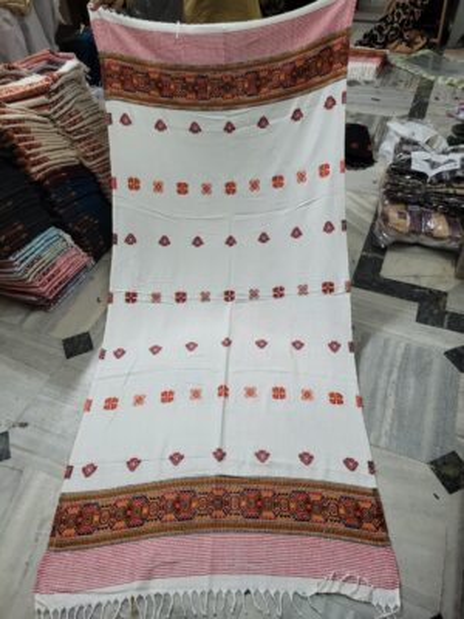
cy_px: 310
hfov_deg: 53.1
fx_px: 465
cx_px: 232
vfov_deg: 67.3
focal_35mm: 26
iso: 320
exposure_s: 1/50
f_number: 1.8
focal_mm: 5.4
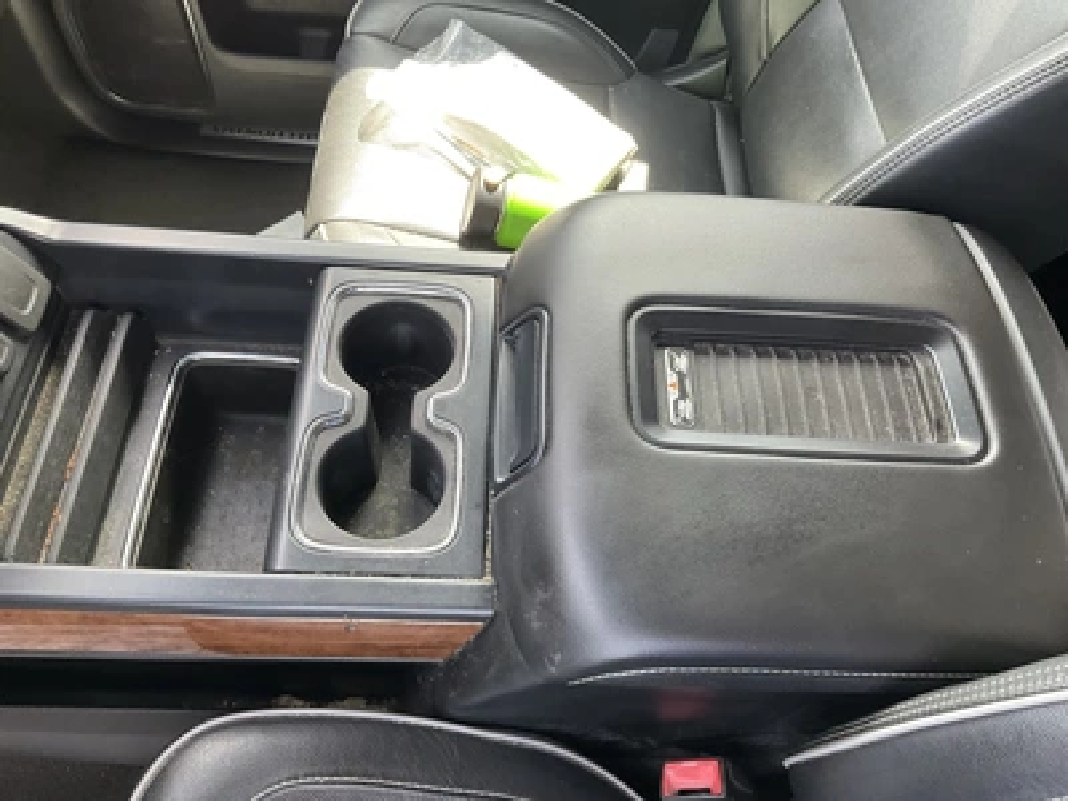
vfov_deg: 48.2
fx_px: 895
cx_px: 534
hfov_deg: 61.7
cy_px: 400
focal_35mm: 29
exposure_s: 1/122
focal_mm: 3
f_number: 1.8
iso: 64
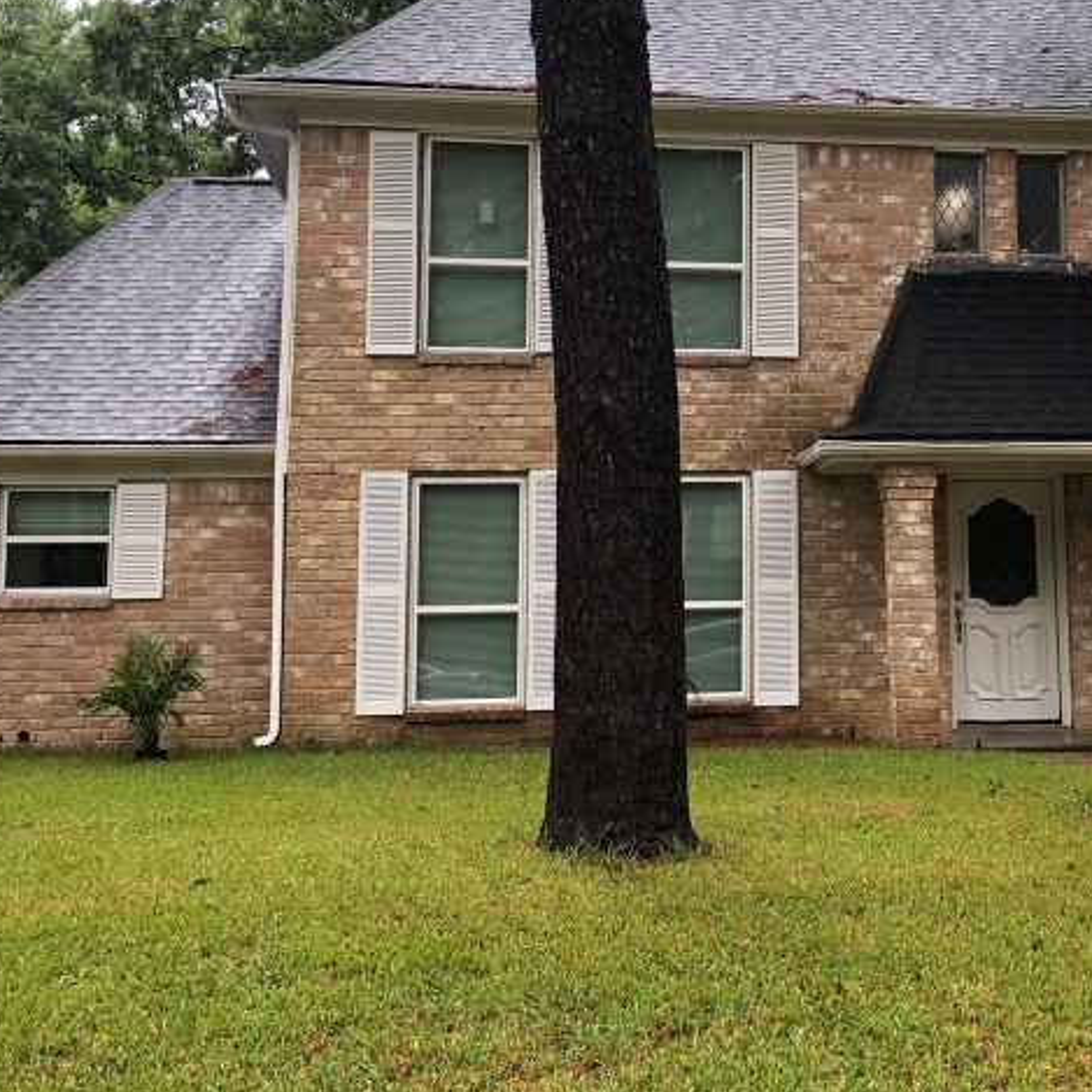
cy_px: 356
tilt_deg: +9.2
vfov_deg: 31.4
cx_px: 859
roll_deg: +0.9
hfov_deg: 30.9
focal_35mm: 54
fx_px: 1927
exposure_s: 1/125
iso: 20
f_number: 1.8
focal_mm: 4
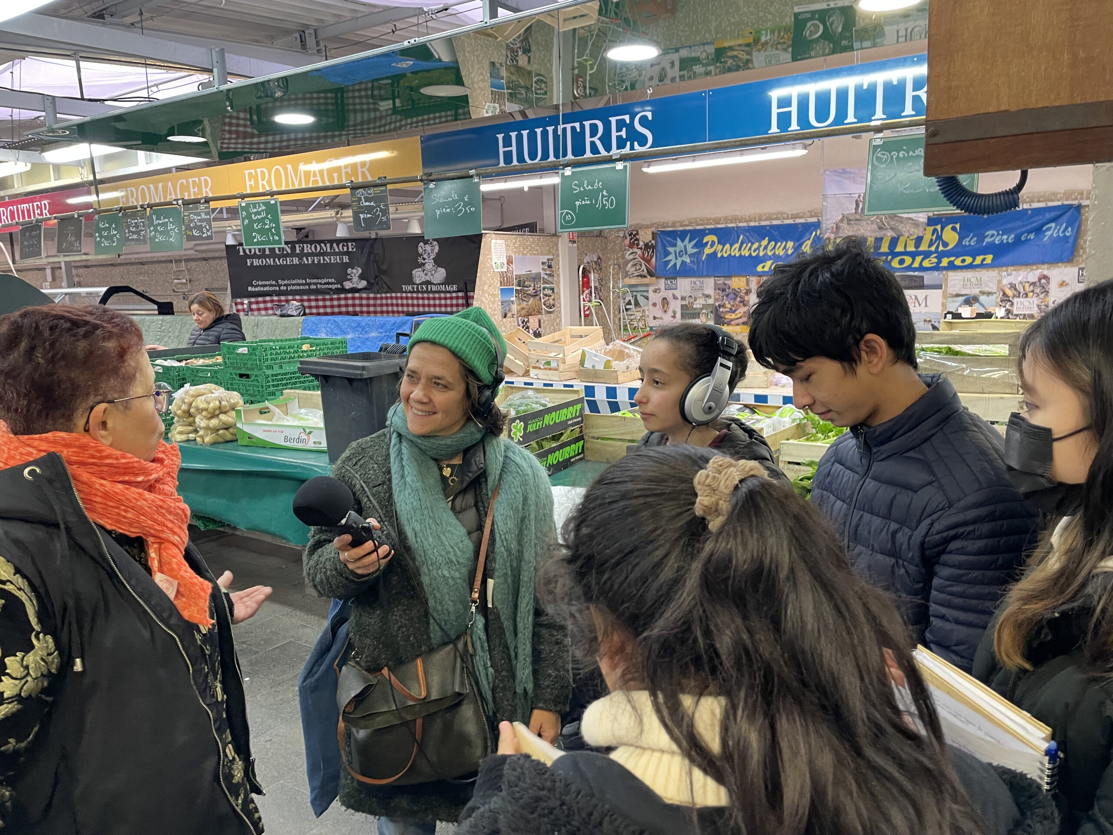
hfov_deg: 67.3
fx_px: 836
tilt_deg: -7.8
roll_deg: +2.3
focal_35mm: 26
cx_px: 556
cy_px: 418
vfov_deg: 53.1
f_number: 1.6
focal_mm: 4.2
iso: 160
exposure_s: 1/50
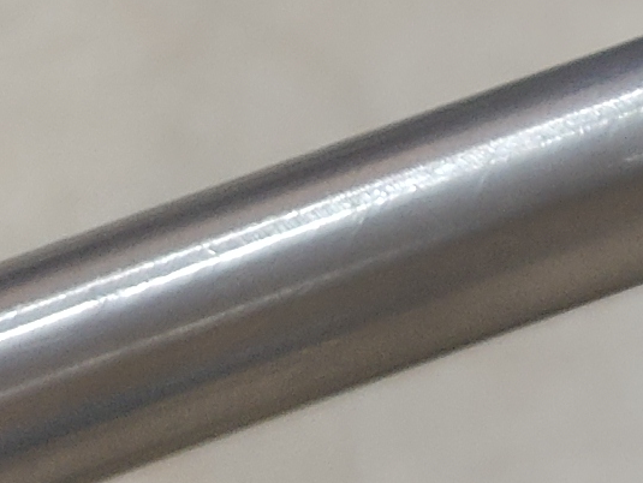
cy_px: -657
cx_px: 1094
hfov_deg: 10.9
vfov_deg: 8.0
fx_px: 3197
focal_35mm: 172
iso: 400
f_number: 1.8
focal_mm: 6.06
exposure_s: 1/100
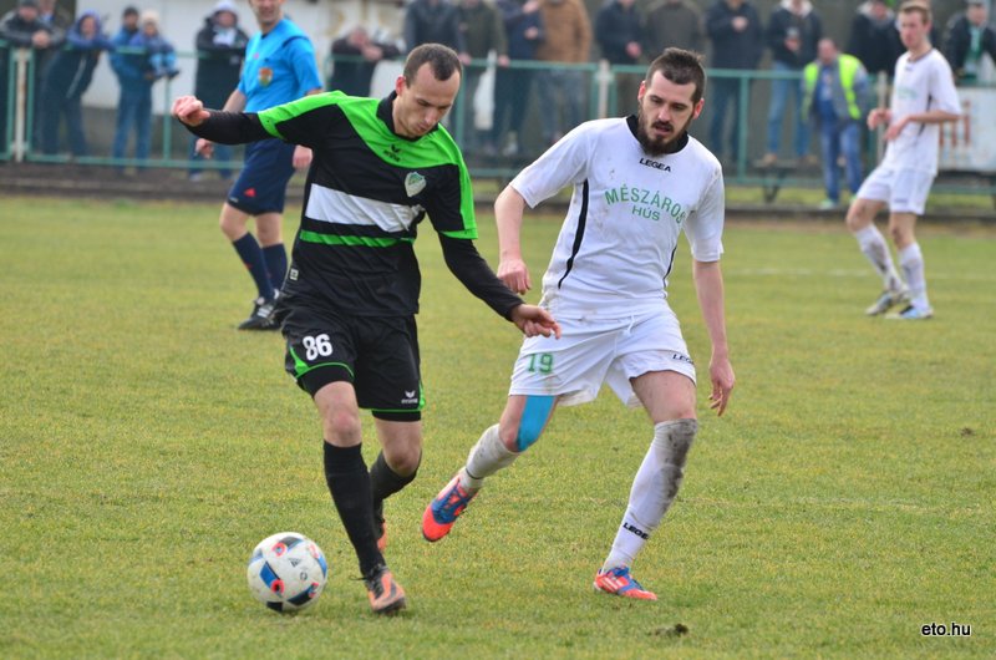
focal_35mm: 360
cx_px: 498
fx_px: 9940
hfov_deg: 5.7
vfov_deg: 3.8
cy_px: 330
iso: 640
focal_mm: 240
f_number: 5.3
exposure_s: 1/1000
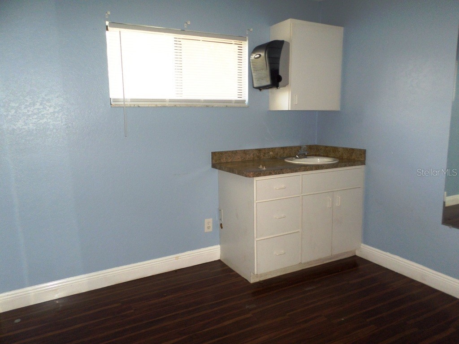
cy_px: 172
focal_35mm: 25
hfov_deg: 69.4
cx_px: 230
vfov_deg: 54.9
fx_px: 331
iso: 120
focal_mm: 4.5
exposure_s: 1/30
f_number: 2.5
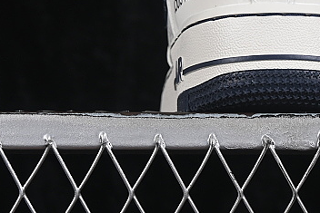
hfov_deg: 8.9
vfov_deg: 5.9
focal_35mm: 230
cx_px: 361
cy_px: -91
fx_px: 2045
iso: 160
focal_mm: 50
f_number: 8
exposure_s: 1/80
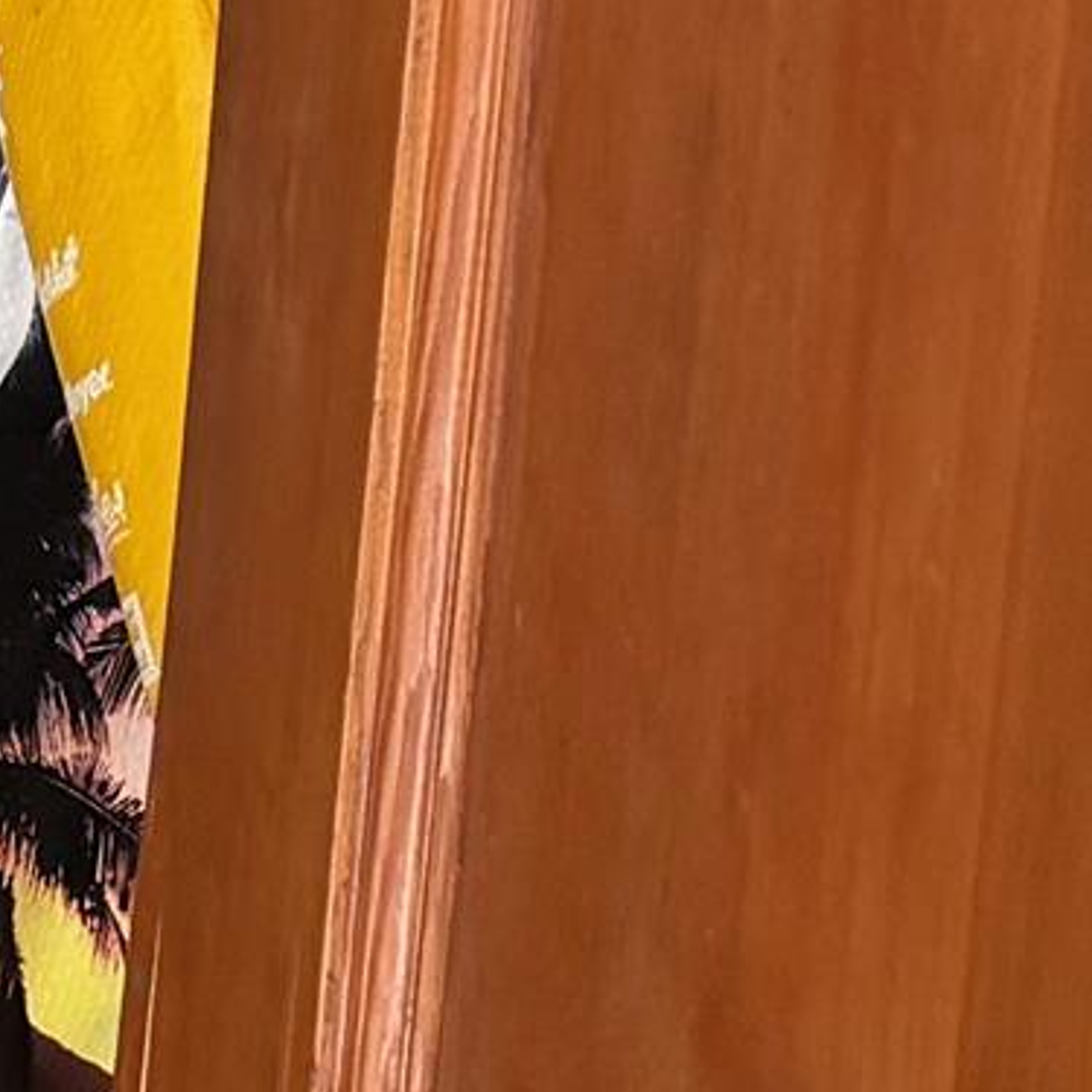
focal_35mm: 174
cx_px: -2819
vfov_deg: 9.8
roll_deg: +1.3
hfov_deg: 7.8
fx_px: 6210
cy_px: -422
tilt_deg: -12.3
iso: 200
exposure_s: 1/88
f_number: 1.78
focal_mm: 6.76
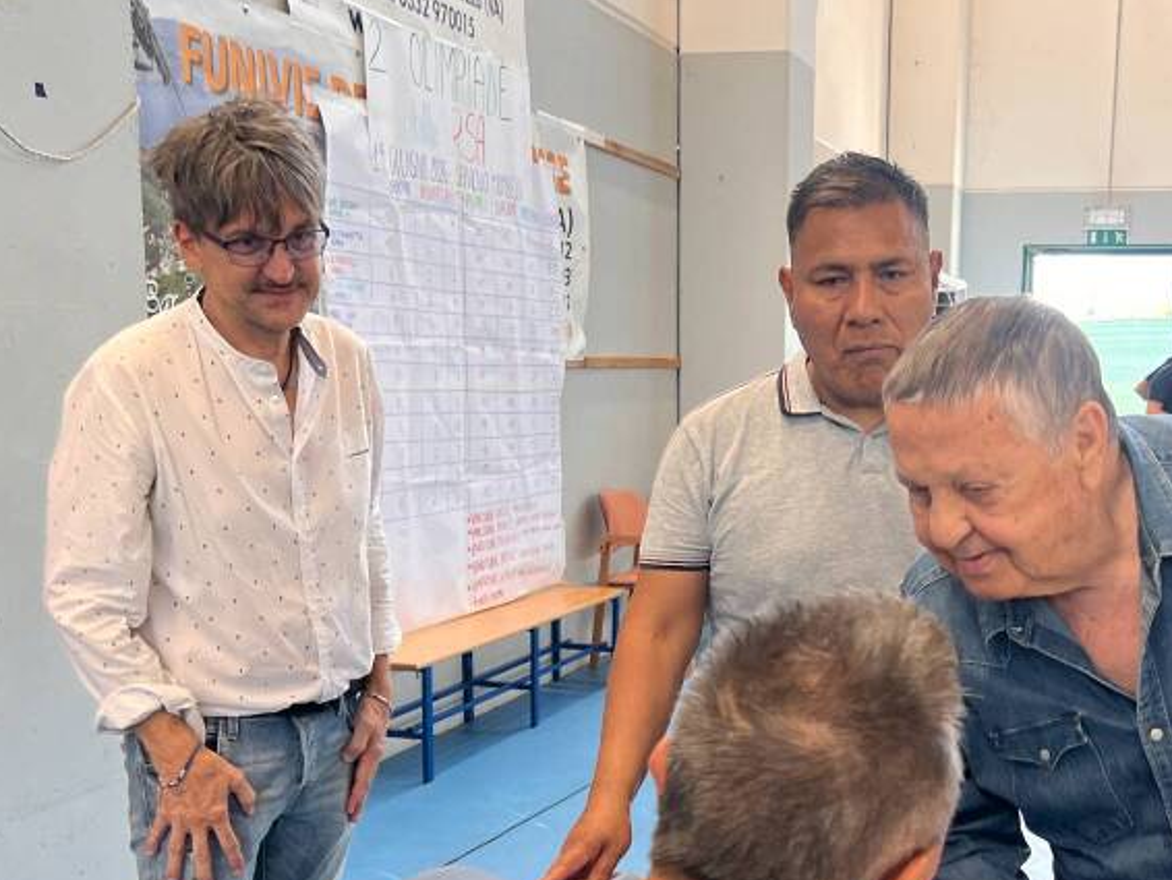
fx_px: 1592
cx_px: 816
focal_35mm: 47
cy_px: 646
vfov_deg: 30.4
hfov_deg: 39.7
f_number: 1.5
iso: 64
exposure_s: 1/100
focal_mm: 5.7
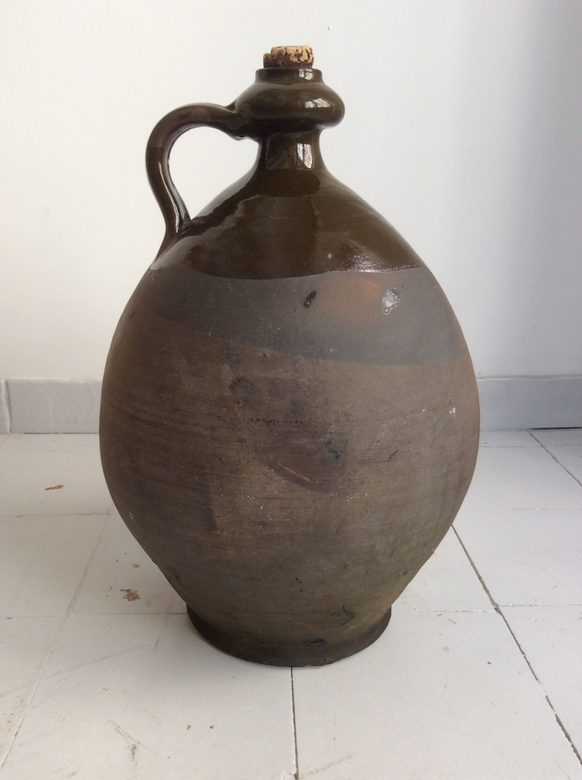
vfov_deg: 56.9
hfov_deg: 44.1
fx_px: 719
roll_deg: +0.0
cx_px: 291
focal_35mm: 32
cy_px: 390
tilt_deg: -16.0
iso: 40
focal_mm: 3.3
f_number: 2.4
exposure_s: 1/33
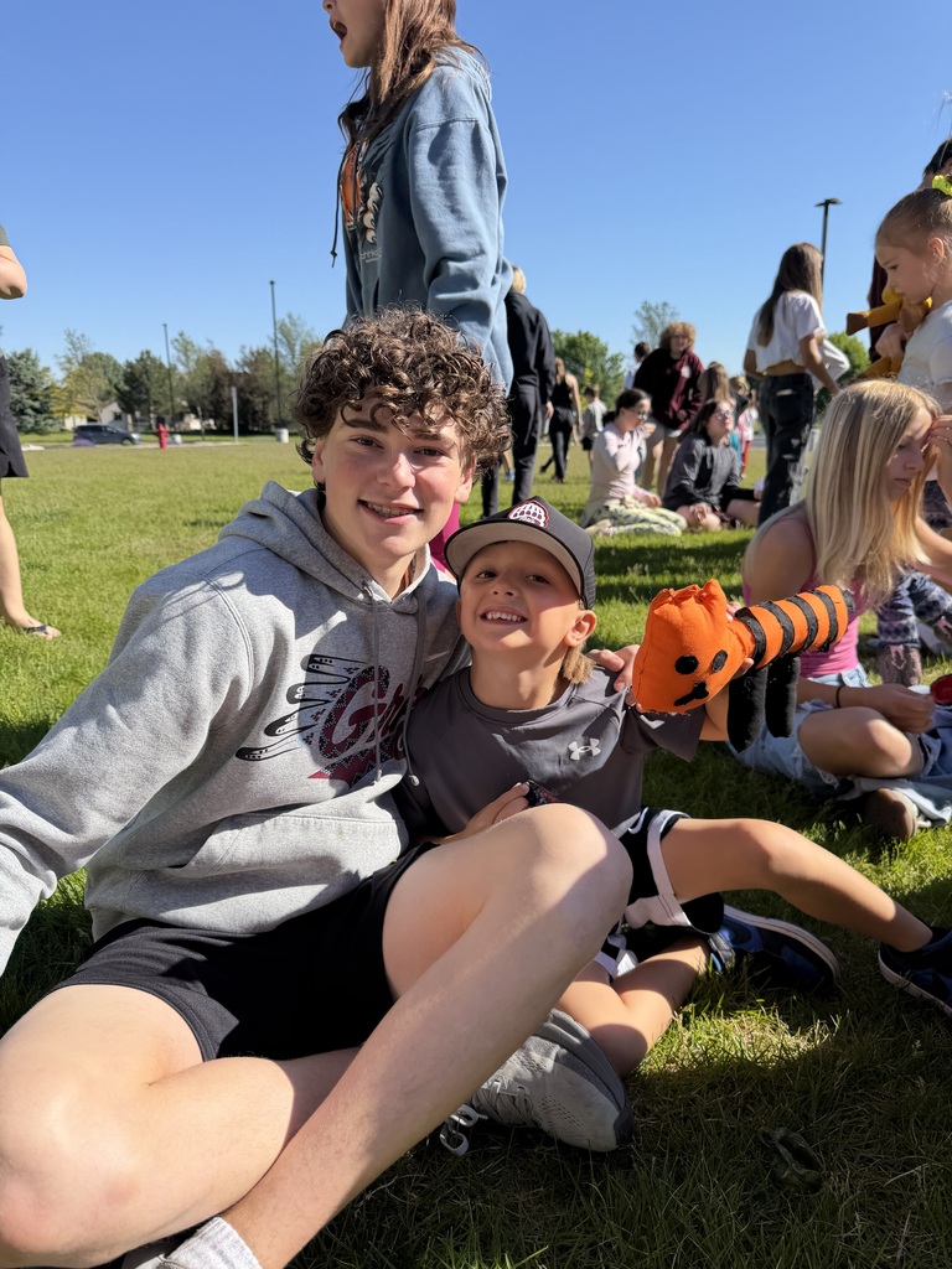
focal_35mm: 24
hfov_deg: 56.8
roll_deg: +0.0
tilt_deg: -12.8
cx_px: 476
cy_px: 634
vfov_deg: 71.6
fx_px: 880
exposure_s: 1/2801
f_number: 1.78
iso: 80
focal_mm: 6.76
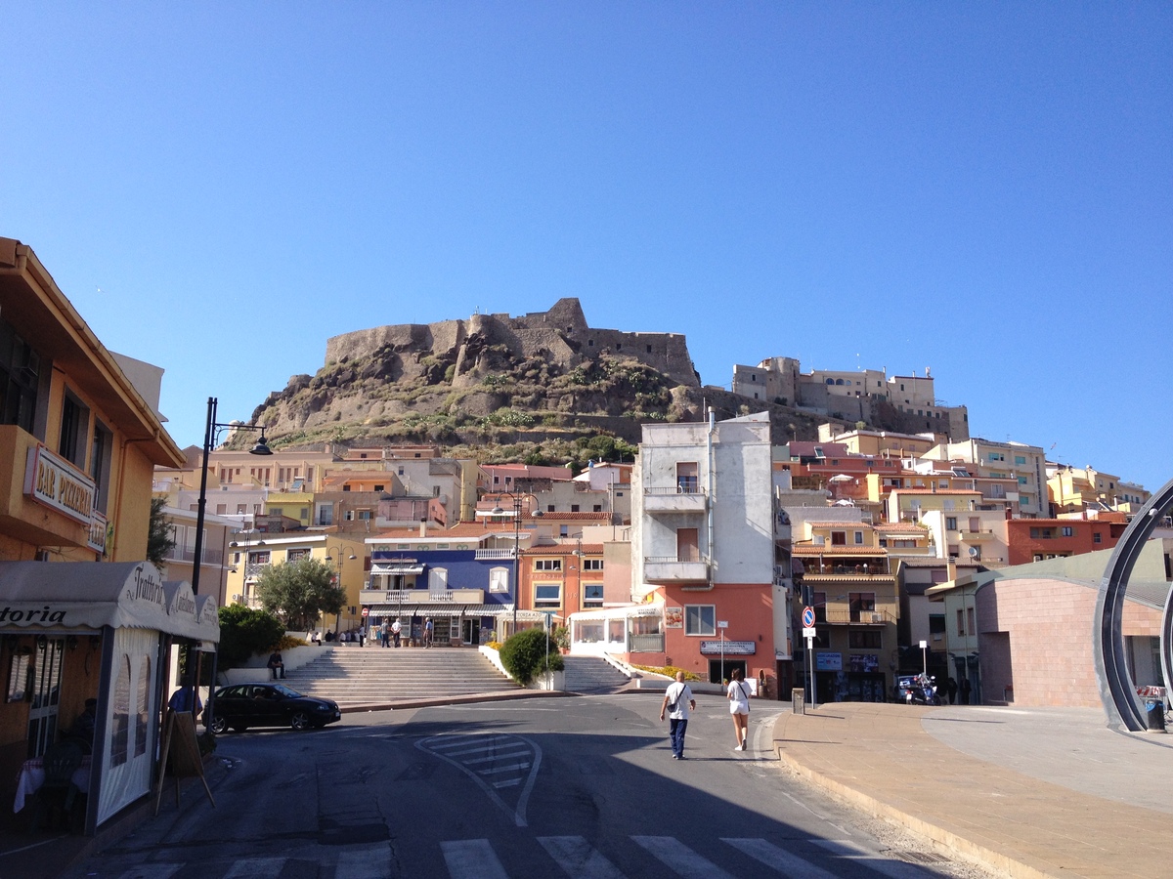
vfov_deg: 40.7
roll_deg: -1.0
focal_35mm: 35
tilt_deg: +8.3
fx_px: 1186
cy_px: 440
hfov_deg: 52.6
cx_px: 586
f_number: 2.4
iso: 50
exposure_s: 1/1126
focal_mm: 4.28
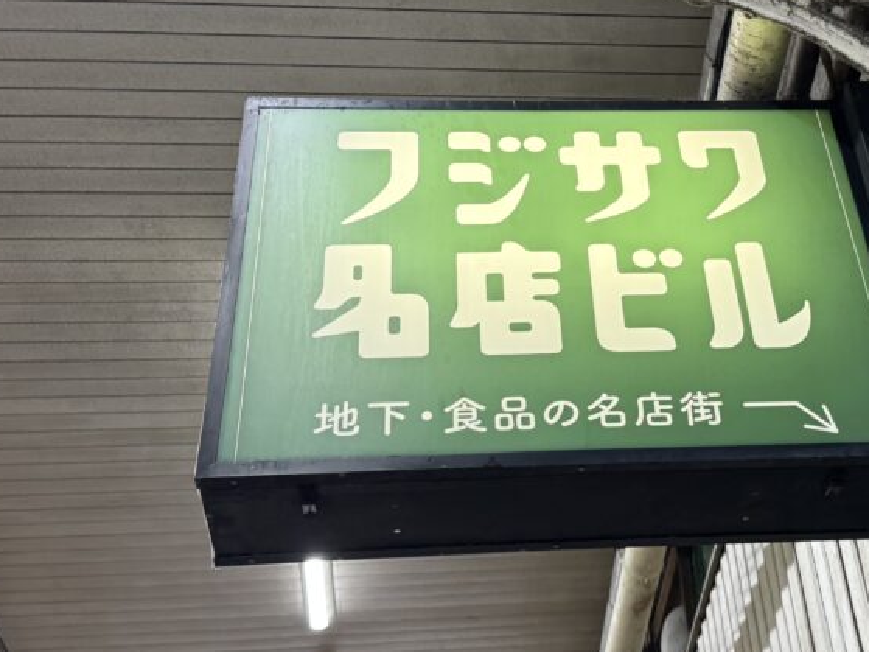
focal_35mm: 55
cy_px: 277
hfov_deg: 34.4
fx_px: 1380
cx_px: 625
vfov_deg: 26.5
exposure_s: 1/50
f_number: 1.78
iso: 125
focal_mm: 6.76
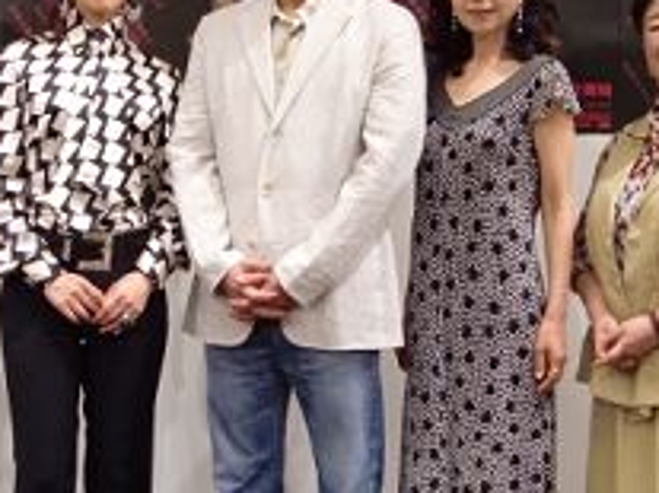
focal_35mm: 100
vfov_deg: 14.8
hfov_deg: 19.6
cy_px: 274
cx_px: 210
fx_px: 1903
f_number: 3.3
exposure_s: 1/60
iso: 250
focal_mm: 8.2
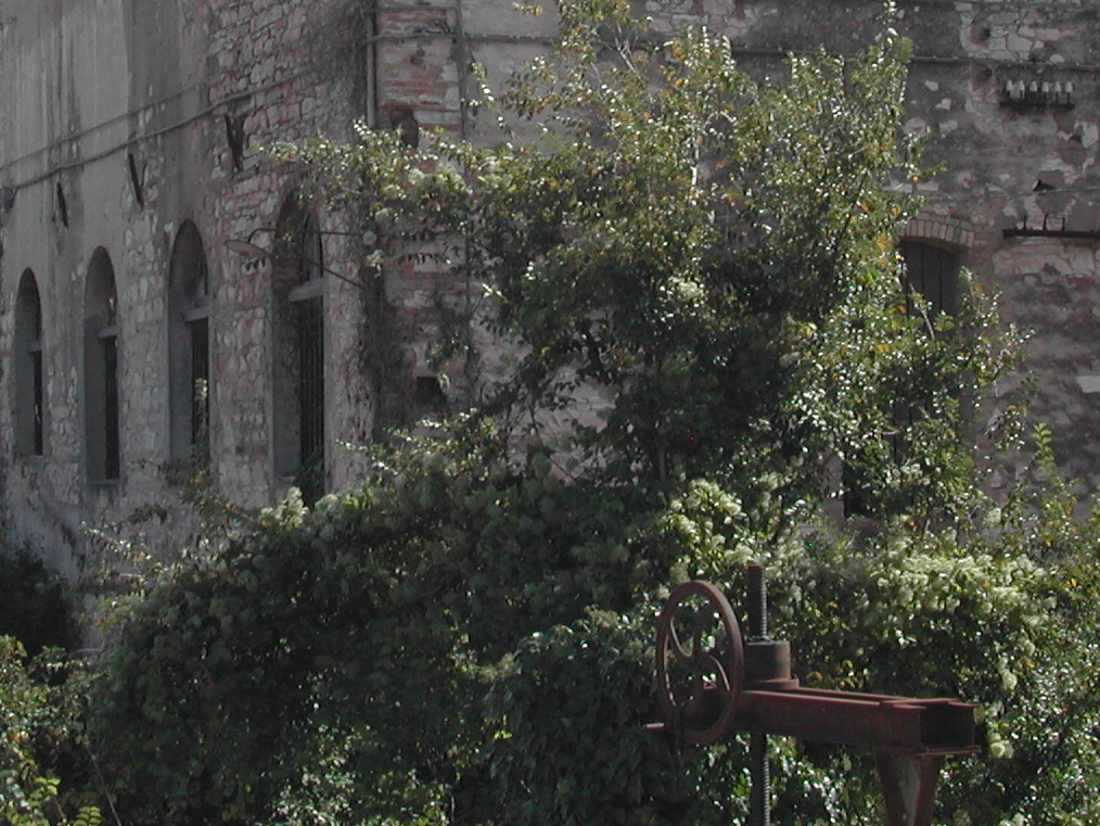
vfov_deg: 14.0
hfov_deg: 18.7
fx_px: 3337
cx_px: 349
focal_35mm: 105
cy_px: 164
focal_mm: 11.1
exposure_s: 1/155
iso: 100
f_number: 8.8
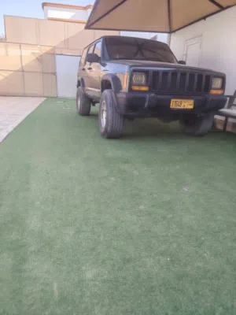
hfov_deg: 56.8
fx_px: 218
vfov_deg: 71.6
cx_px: 118
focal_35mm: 24
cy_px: 158
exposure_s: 1/297
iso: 100
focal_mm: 5.25
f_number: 1.75
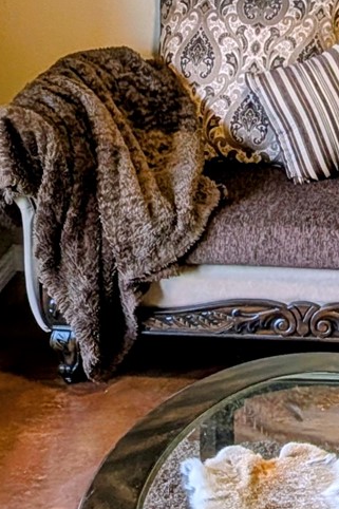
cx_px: 397
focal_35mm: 106
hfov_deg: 12.6
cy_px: 348
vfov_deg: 19.2
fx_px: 1498
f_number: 1.7
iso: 262
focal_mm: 4.53
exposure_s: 1/120
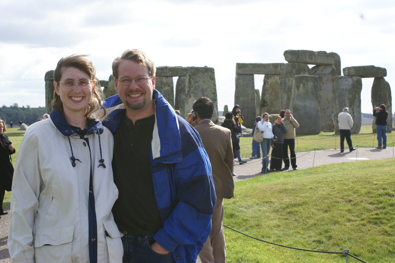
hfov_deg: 33.4
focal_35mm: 60
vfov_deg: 22.6
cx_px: 198
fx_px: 658
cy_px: 132
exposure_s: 1/200
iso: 100
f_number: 9
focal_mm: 40
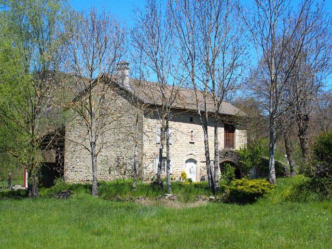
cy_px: 124
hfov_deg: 33.8
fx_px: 547
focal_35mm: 57
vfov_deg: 25.7
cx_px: 166
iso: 100
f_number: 4.5
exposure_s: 1/500
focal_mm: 12
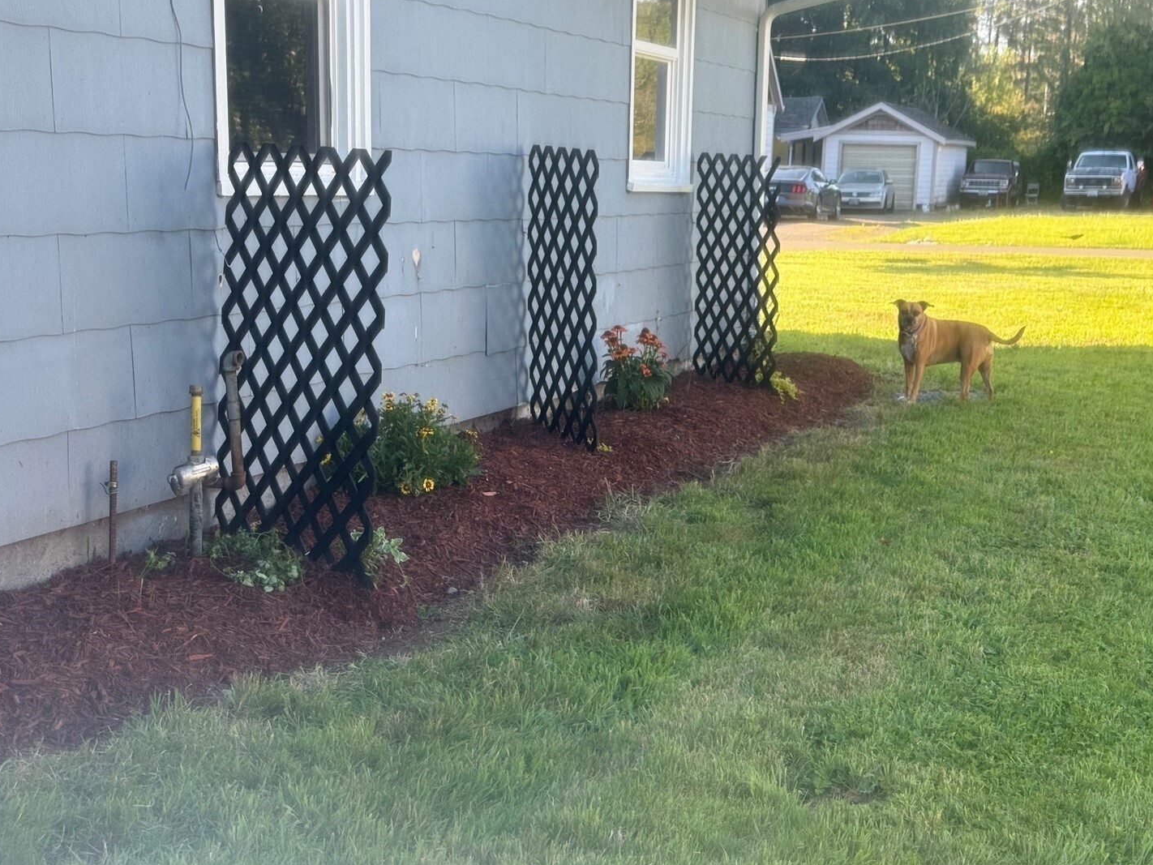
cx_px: 573
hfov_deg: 35.5
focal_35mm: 54
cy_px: 465
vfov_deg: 27.0
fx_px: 1799
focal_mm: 6.76
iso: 100
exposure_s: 1/530
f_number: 1.78
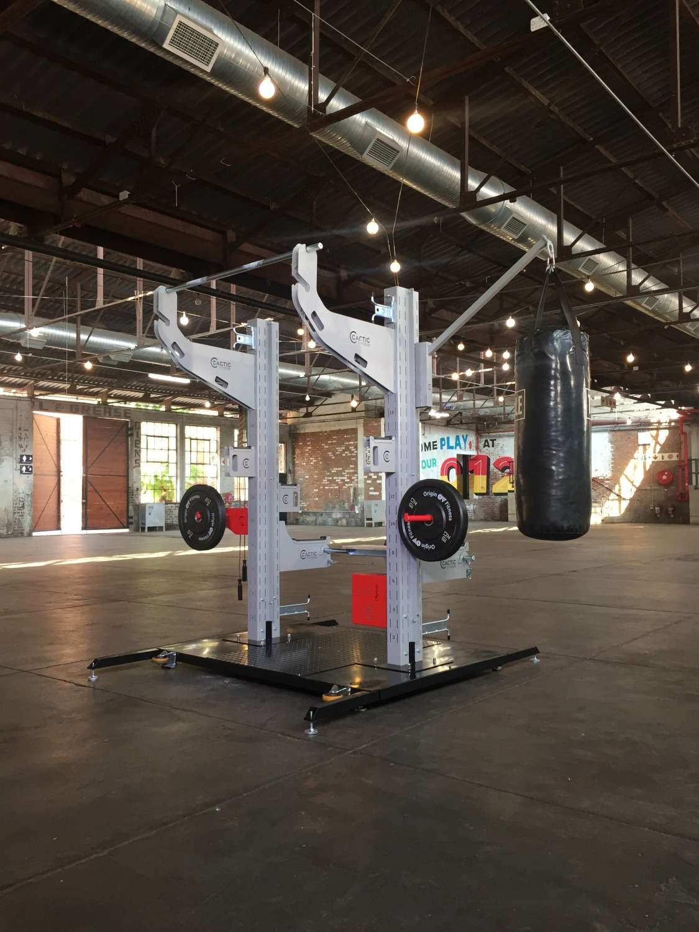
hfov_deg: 48.2
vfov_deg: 61.7
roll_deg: +1.1
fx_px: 781
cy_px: 466
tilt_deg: +2.5
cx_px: 350
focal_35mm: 29
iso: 32
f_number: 2.2
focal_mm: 4.15
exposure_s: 1/33
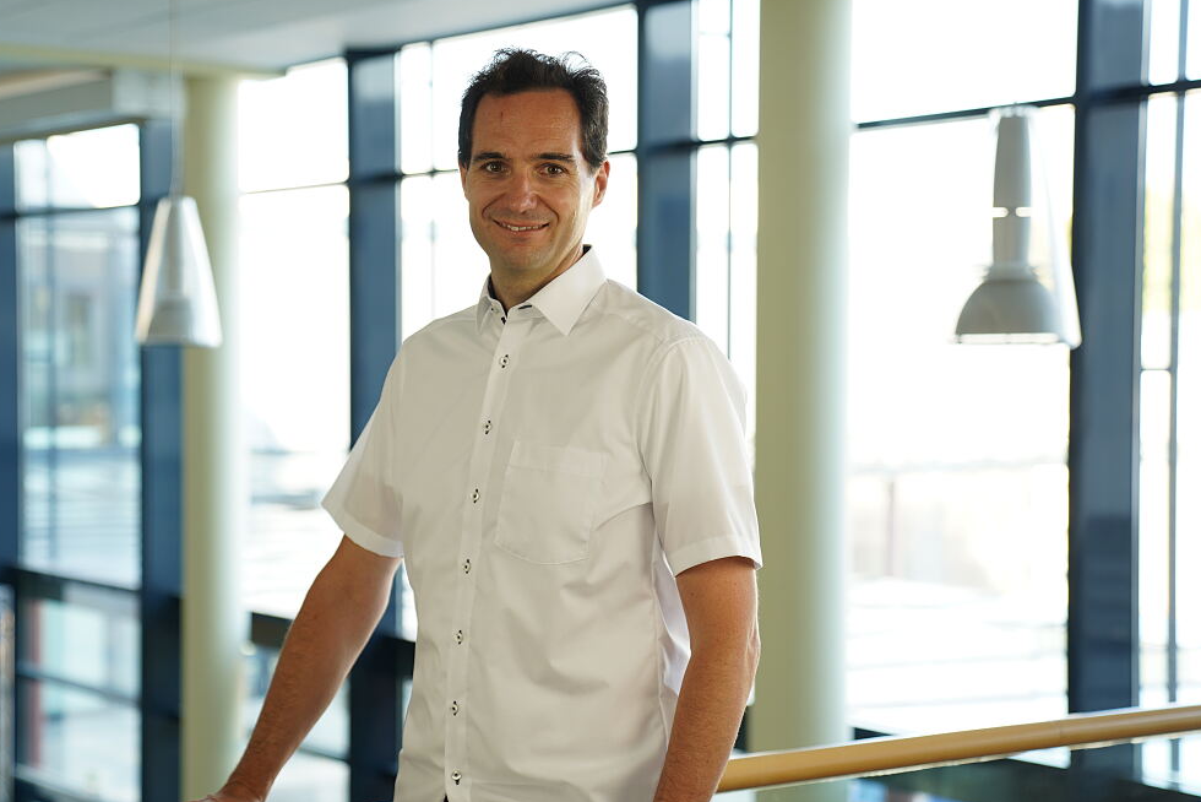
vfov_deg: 19.2
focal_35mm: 71
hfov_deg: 28.4
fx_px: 2369
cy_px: 433
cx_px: 521
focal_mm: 58
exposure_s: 1/60
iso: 100
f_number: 2.8
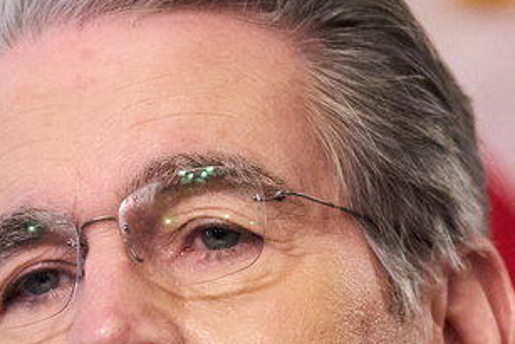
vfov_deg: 1.7
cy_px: 497
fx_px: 11363
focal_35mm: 794
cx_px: 384
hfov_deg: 2.6
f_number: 2.8
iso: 4000
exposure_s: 1/250
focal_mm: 159
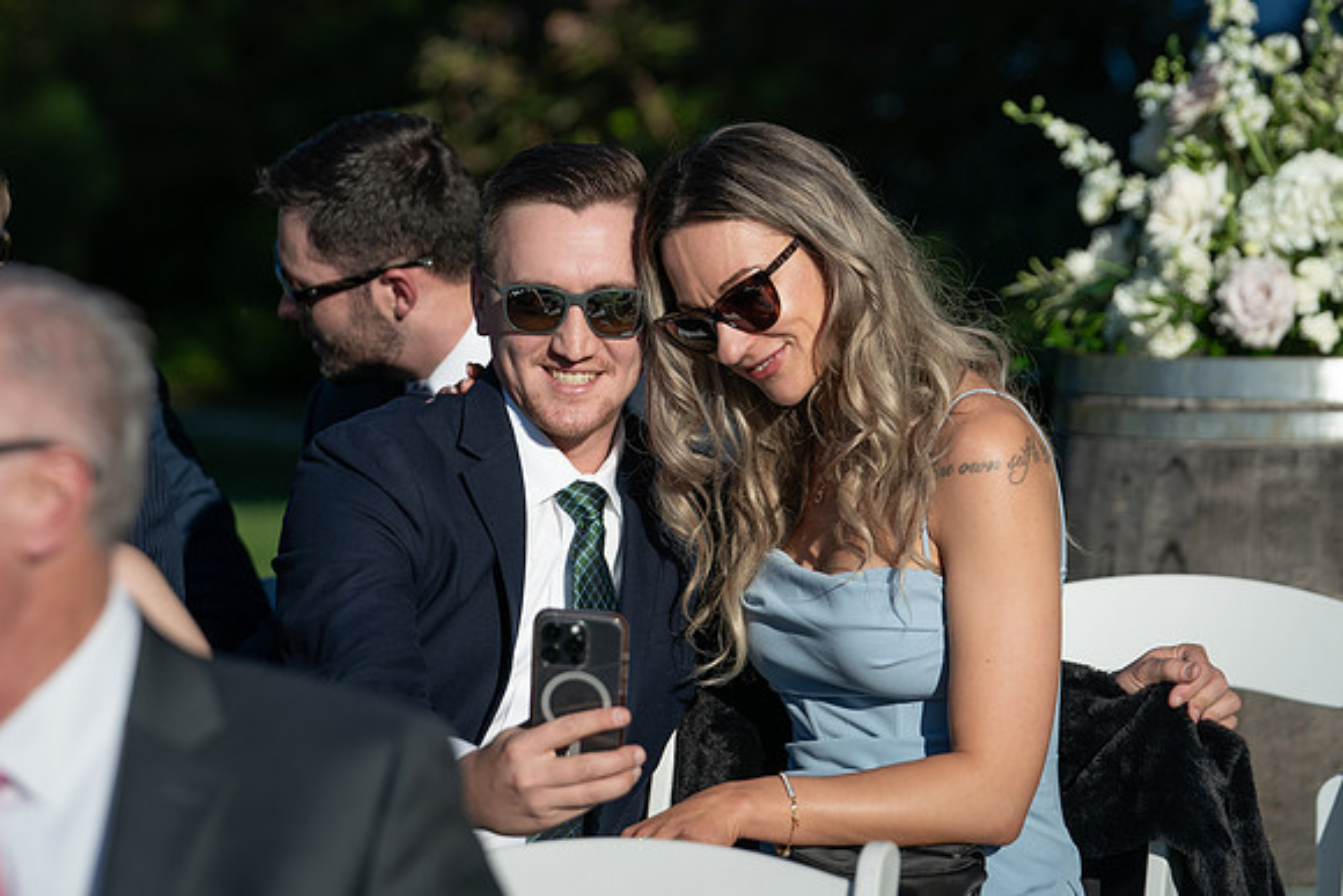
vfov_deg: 9.2
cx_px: 640
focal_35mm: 150
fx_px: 5593
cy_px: 383
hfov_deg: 13.7
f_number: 4
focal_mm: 130
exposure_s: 1/1600
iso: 100
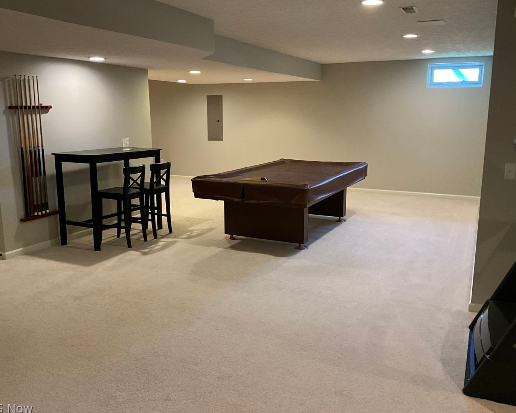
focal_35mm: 31
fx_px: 473
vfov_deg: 47.1
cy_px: 206
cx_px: 258
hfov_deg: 57.2
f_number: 1.8
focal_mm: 3
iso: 200
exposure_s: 1/60
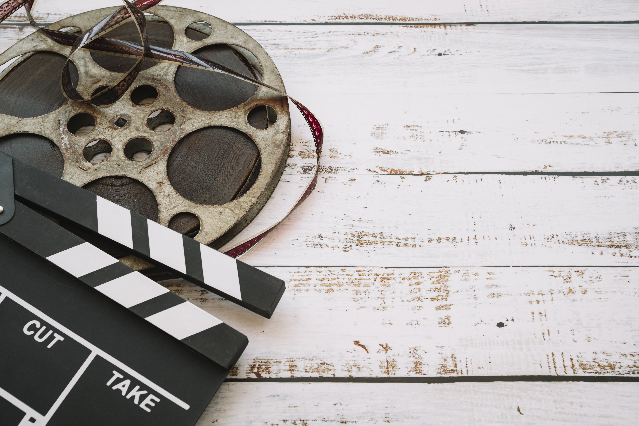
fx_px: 763
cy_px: 213
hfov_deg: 45.4
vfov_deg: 31.2
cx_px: 320
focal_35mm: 43
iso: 100
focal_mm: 43
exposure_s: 1/8
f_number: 8
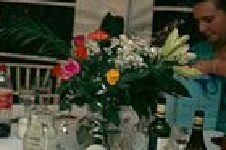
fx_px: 677
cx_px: -181
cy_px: 28
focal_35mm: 108
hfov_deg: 16.0
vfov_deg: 12.6
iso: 800
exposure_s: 1/160
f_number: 3.5
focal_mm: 26
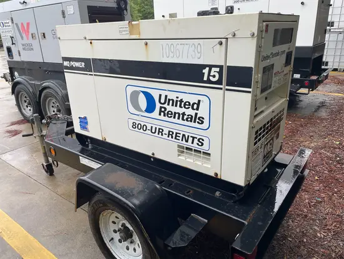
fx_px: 258
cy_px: 130
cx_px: 172
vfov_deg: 53.1
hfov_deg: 67.3
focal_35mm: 26
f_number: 1.6
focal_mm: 4.2
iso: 32
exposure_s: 1/121
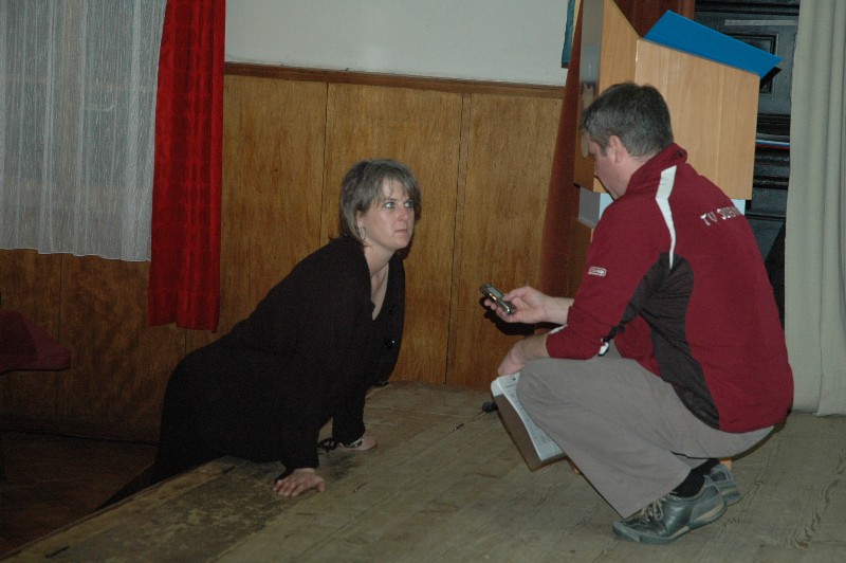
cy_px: 282
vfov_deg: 16.2
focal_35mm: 84
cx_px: 423
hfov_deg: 24.2
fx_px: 1972
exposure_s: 1/60
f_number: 4.5
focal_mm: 56
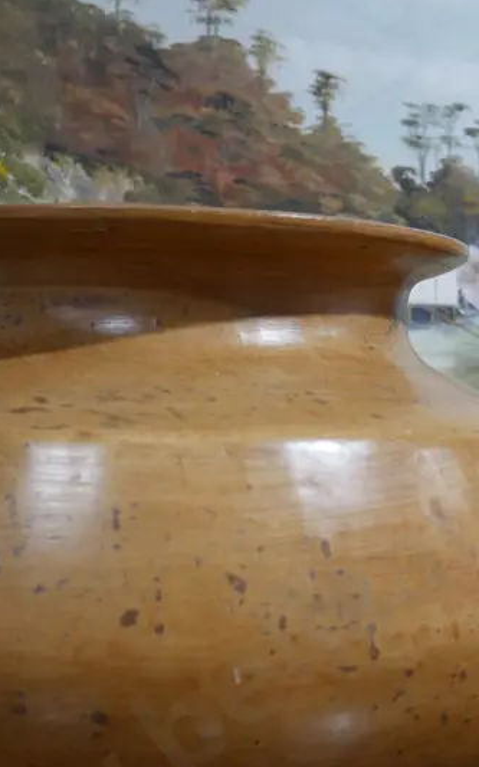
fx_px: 1191
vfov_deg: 35.3
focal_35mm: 57
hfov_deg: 21.9
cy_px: 516
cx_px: 479
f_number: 3.5
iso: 500
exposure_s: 1/60
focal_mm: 14
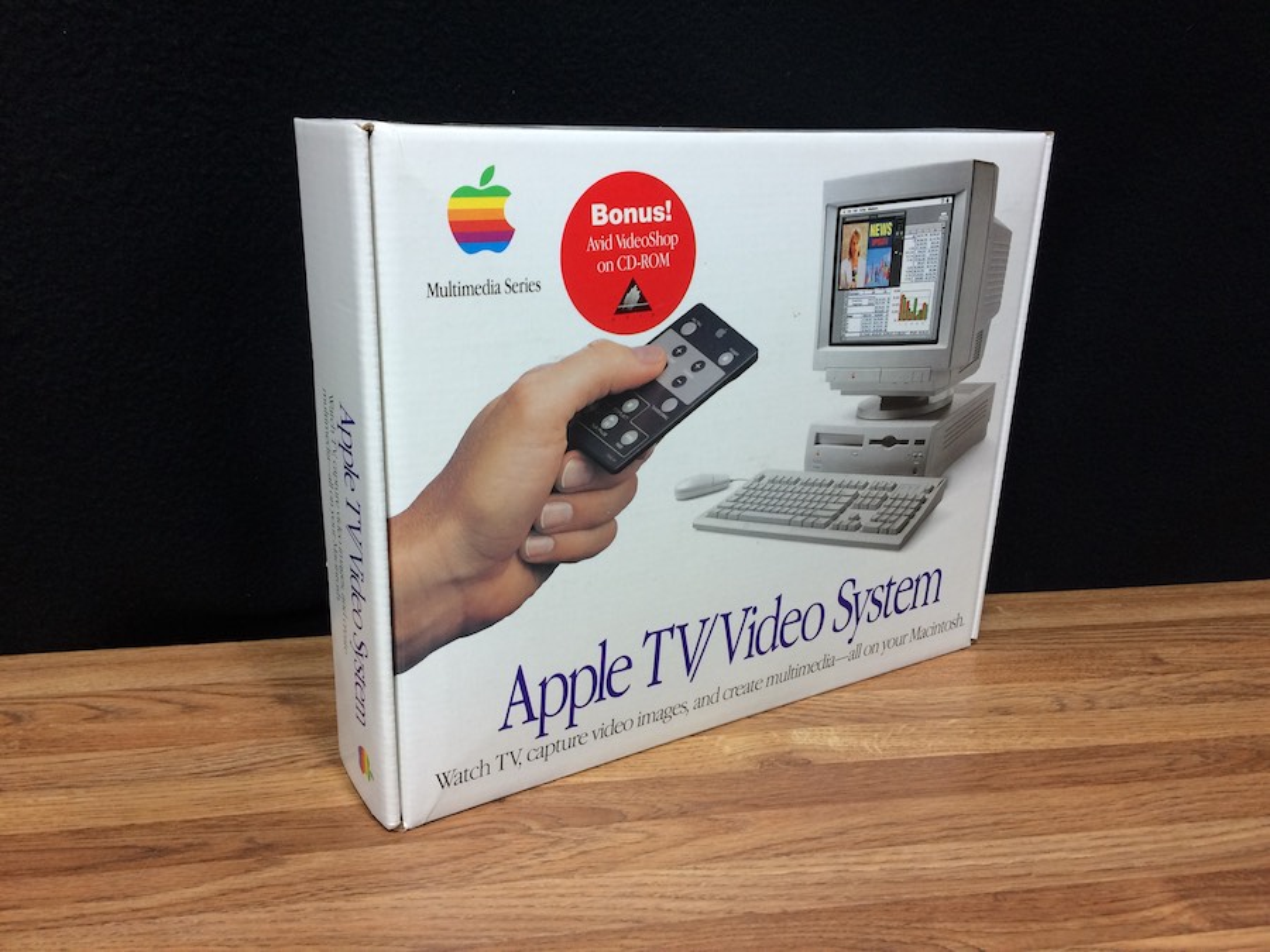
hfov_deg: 61.7
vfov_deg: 48.2
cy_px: 476
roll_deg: -0.3
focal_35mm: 29
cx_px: 635
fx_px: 1064
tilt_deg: -17.1
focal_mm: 4.15
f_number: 2.2
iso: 40
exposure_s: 1/30
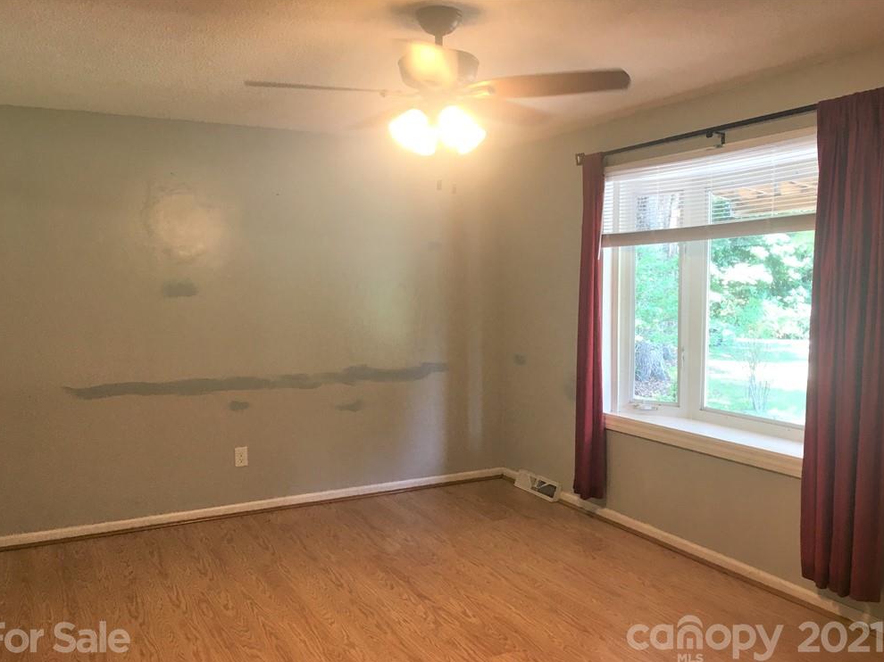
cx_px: 435
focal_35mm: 30
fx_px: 766
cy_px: 338
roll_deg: +0.8
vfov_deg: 46.8
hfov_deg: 60.0
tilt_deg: -2.0
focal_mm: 4.15
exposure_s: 1/30
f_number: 2.2
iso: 40
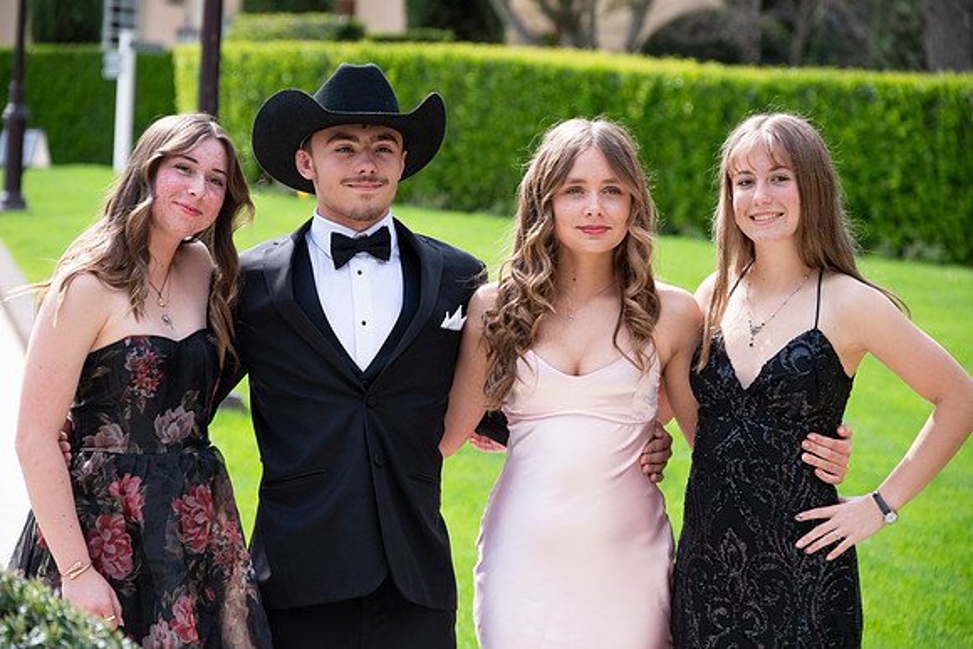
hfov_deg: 14.2
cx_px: 486
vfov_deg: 9.5
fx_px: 3920
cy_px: 324
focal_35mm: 145
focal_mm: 145
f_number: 6.3
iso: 1250
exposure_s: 1/1600
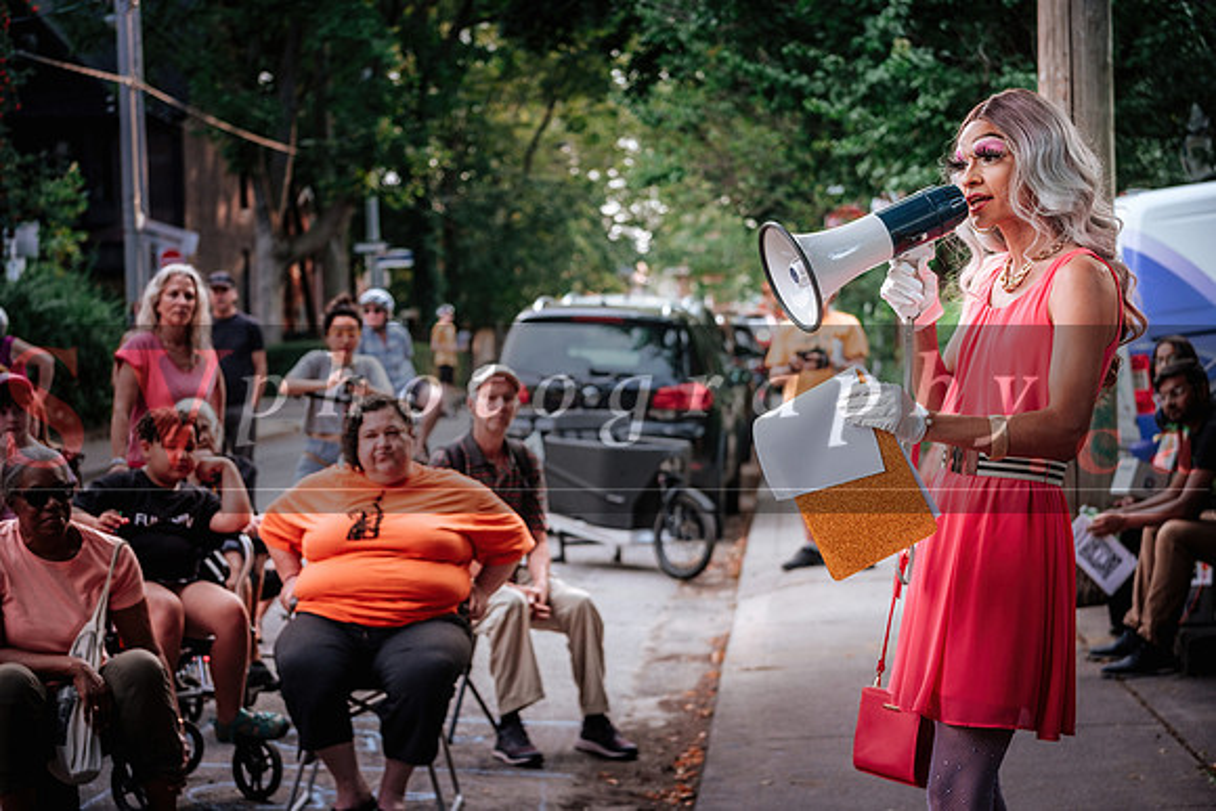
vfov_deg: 18.2
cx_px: 608
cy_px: 406
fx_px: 2534
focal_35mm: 75
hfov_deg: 27.0
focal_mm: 50
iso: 400
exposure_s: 1/250
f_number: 2.8
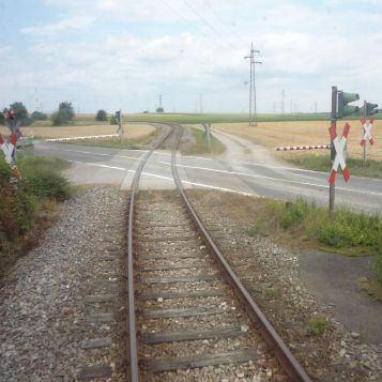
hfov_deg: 43.4
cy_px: 190
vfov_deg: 43.9
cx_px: 248
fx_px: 474
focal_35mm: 38
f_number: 4.5
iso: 100
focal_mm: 5.2
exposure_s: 1/400
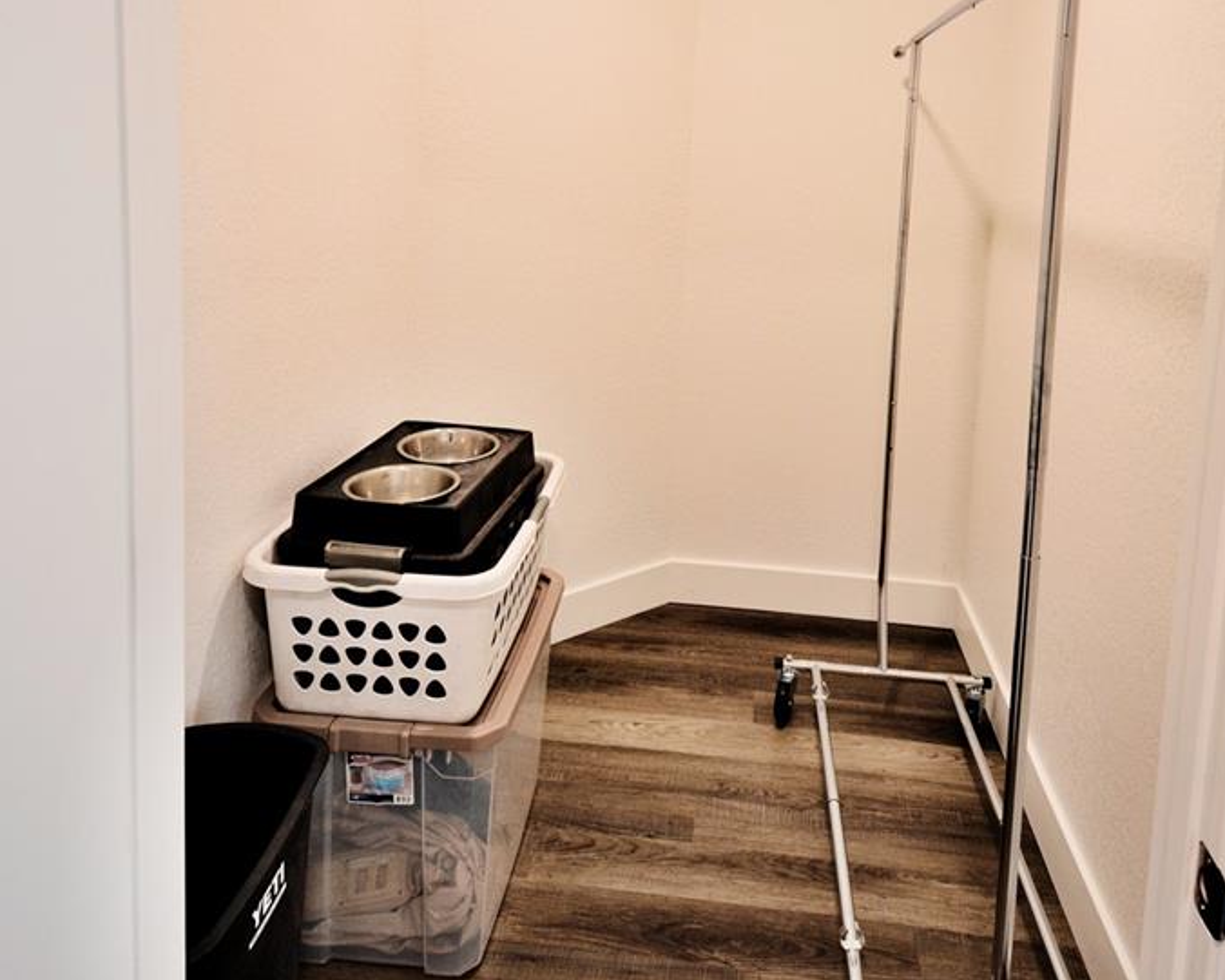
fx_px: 907
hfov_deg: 68.0
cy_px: 245
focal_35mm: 25
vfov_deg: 54.2
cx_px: 665
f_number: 4.5
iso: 400
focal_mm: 10
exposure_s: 1/30
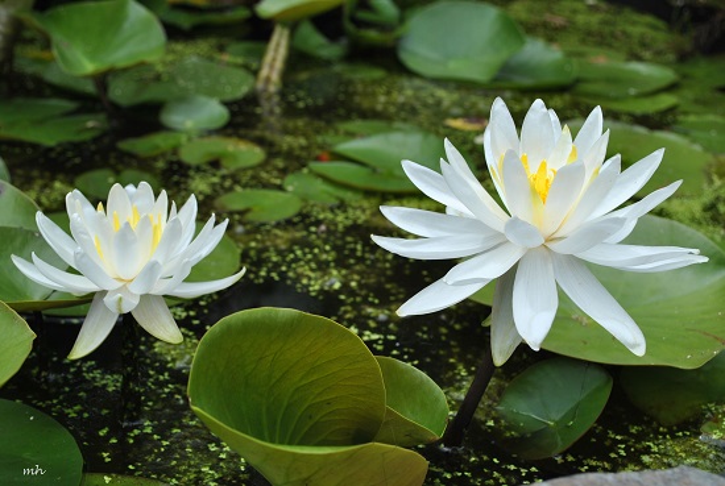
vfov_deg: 25.2
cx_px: 362
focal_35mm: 54
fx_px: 1090
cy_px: 243
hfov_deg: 36.8
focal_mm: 36
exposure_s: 1/200
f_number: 6.3
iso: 100
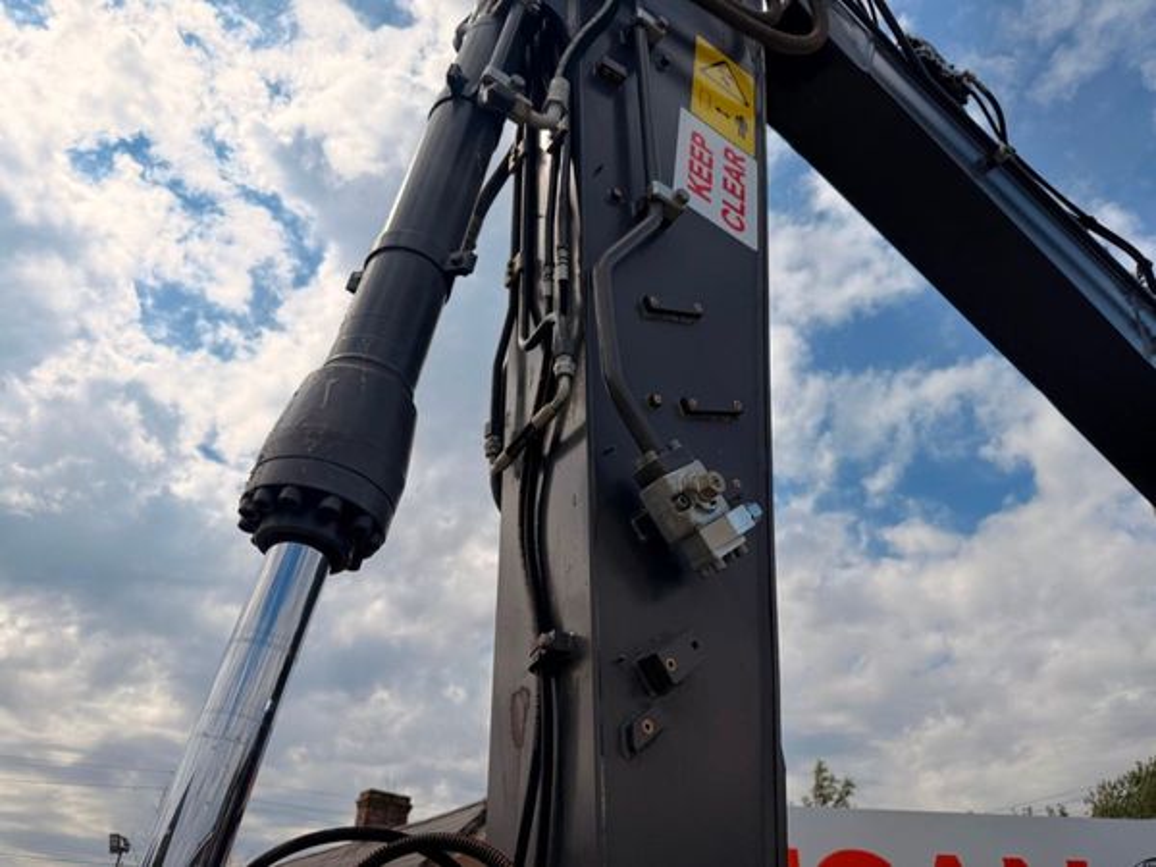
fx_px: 801
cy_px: 434
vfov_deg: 56.8
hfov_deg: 71.6
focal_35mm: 24
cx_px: 578
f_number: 1.78
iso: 125
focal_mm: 6.76
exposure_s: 1/10309
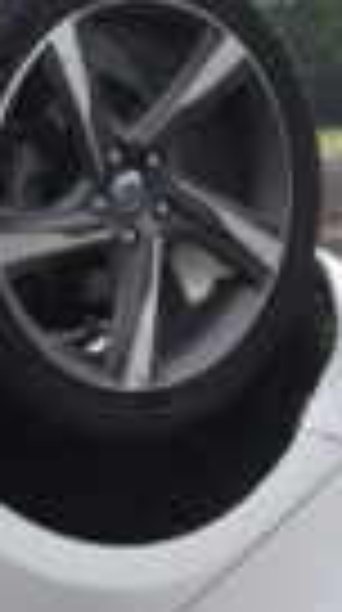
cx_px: 243
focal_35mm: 231
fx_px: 3743
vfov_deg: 9.3
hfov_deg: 5.2
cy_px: 495
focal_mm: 26
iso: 1000
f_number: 8
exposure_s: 1/1000
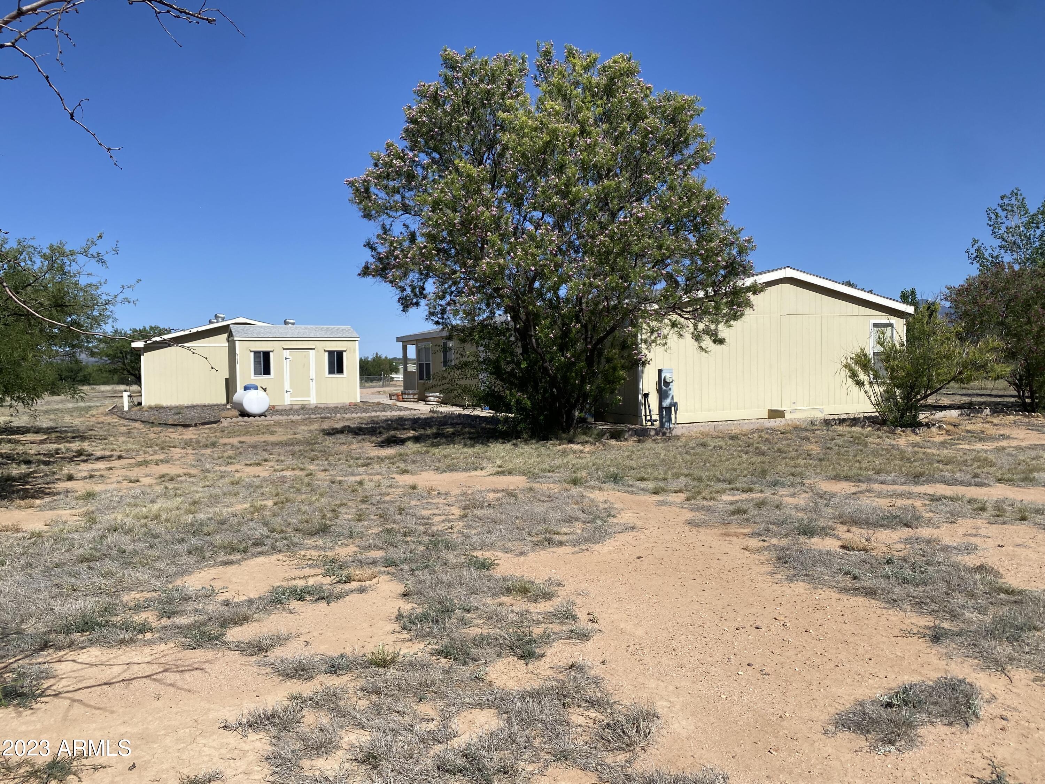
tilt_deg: -1.7
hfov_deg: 67.3
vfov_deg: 53.1
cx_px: 522
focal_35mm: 26
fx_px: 785
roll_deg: +0.7
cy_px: 392
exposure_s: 1/4444
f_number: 1.8
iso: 32
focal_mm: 4.25
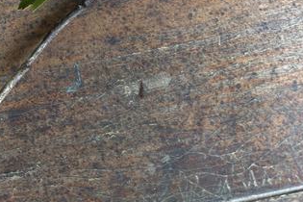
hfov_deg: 25.7
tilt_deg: -62.0
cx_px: -13
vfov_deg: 15.9
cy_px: -150
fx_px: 623
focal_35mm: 74
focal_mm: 6.76
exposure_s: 1/42
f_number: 1.78
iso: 250
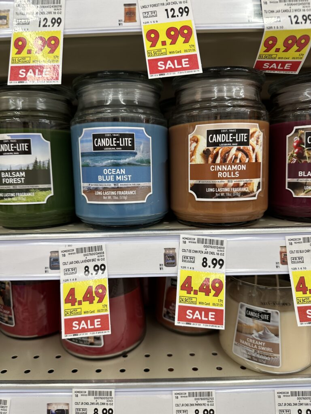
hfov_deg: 56.8
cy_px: 207
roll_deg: +0.0
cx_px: 156
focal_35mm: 24
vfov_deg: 71.6
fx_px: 287
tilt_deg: -7.9
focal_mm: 6.86
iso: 125
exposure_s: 1/65
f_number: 1.78
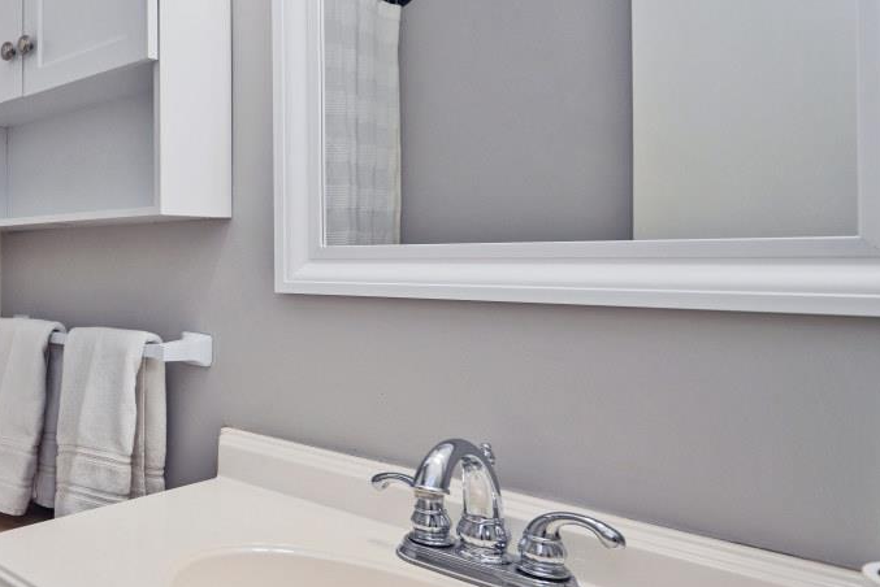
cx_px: -31
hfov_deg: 47.9
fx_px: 758
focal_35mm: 31
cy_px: 253
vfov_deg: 42.3
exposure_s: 1/60
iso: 280
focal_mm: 14
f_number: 4
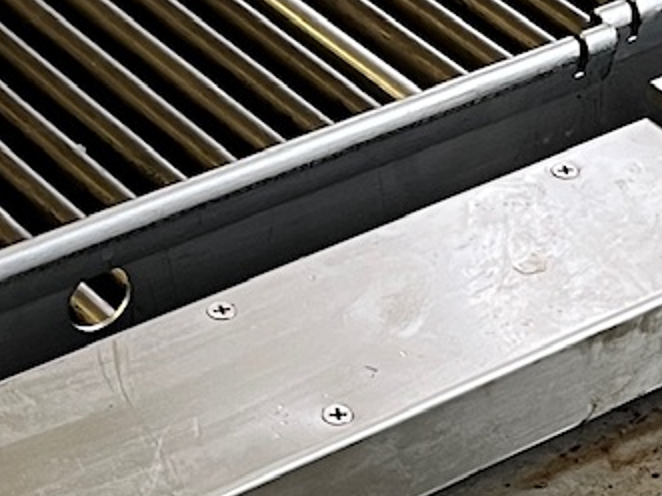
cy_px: 264
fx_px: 3078
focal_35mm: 161
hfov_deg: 12.3
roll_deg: -0.7
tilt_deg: -36.2
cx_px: 462
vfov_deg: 9.2
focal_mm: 5.1
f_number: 1.6
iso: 80
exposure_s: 1/50
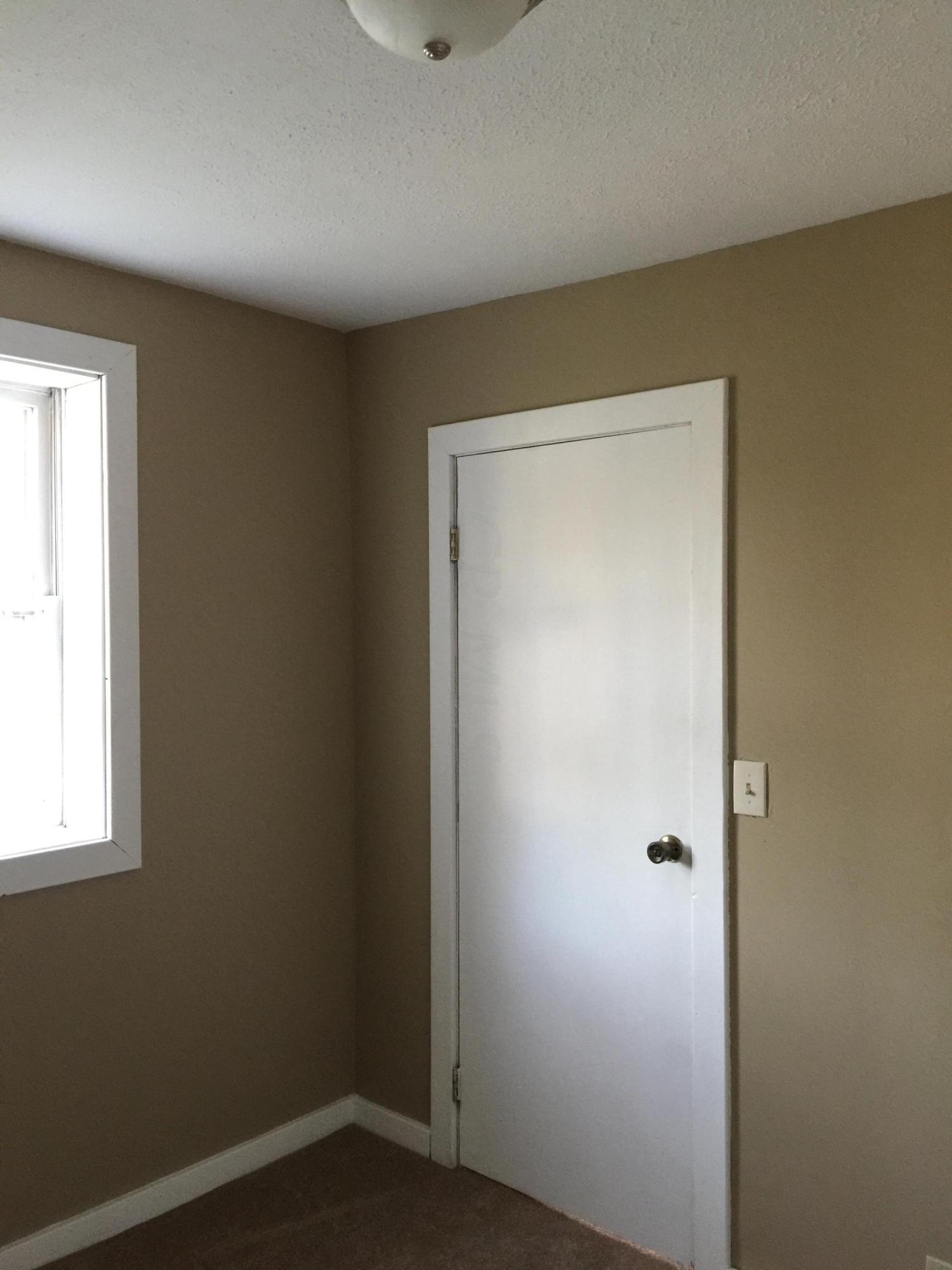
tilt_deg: -1.3
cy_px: 635
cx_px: 476
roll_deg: +0.5
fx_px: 1063
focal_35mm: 29
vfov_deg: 61.7
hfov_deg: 48.2
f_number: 2.2
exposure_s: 1/10
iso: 100
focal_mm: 4.15
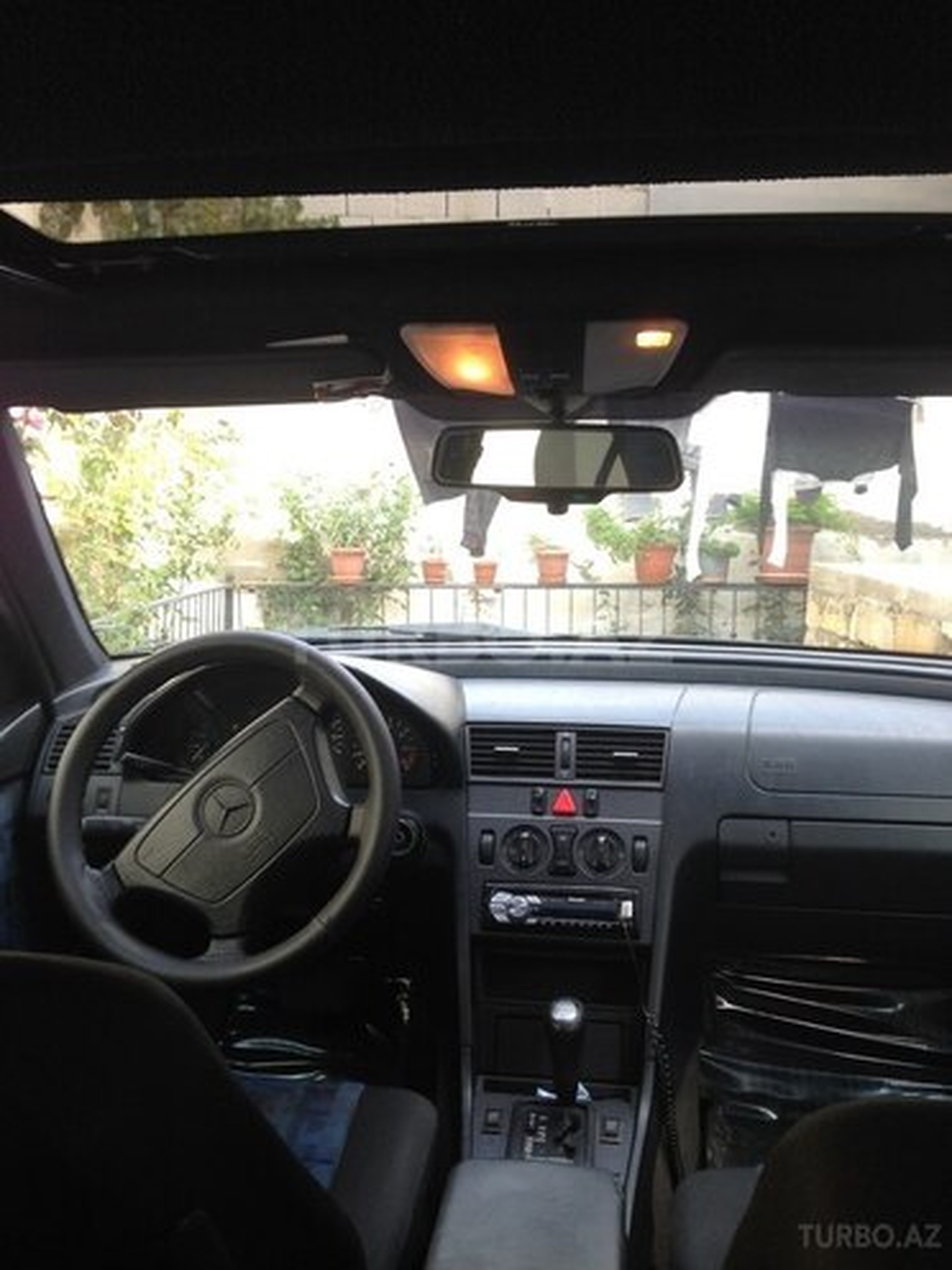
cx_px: 476
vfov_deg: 55.4
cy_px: 635
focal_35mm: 33
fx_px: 1210
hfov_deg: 42.9
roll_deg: -0.9
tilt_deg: -2.6
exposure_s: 1/60
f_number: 2.4
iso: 50
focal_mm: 4.12
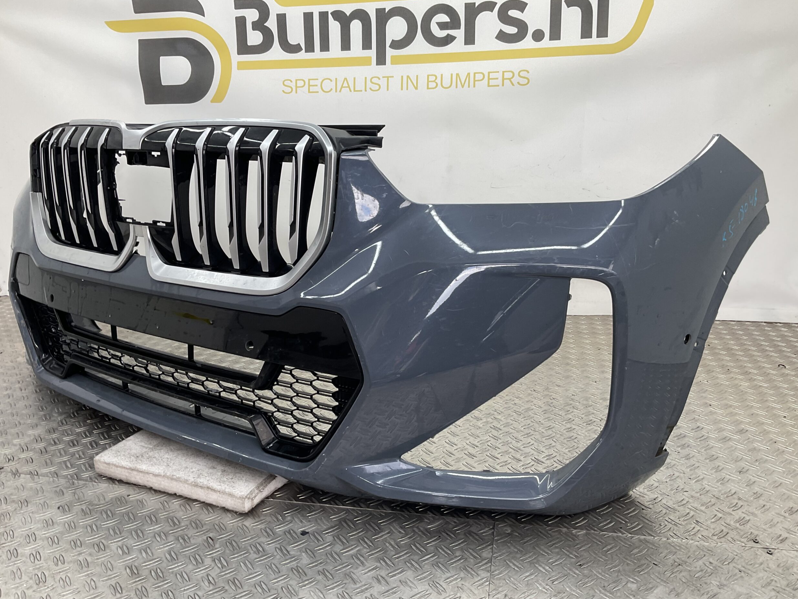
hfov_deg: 60.0
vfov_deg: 46.8
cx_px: 387
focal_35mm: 30
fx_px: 692
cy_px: 299
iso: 25
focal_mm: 3
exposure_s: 1/120
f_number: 1.8
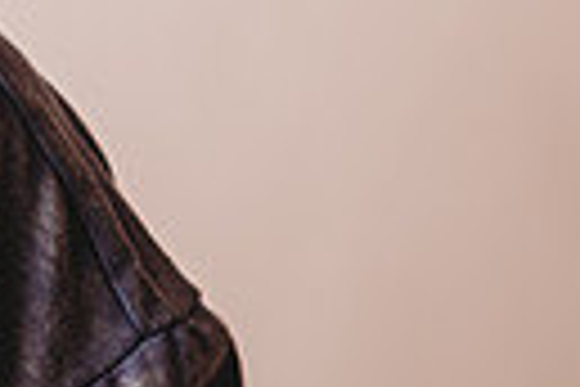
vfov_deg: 3.6
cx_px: -567
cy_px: -137
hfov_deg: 5.3
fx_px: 6154
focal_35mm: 382
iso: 100
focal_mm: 85
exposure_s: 1/160
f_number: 2.5
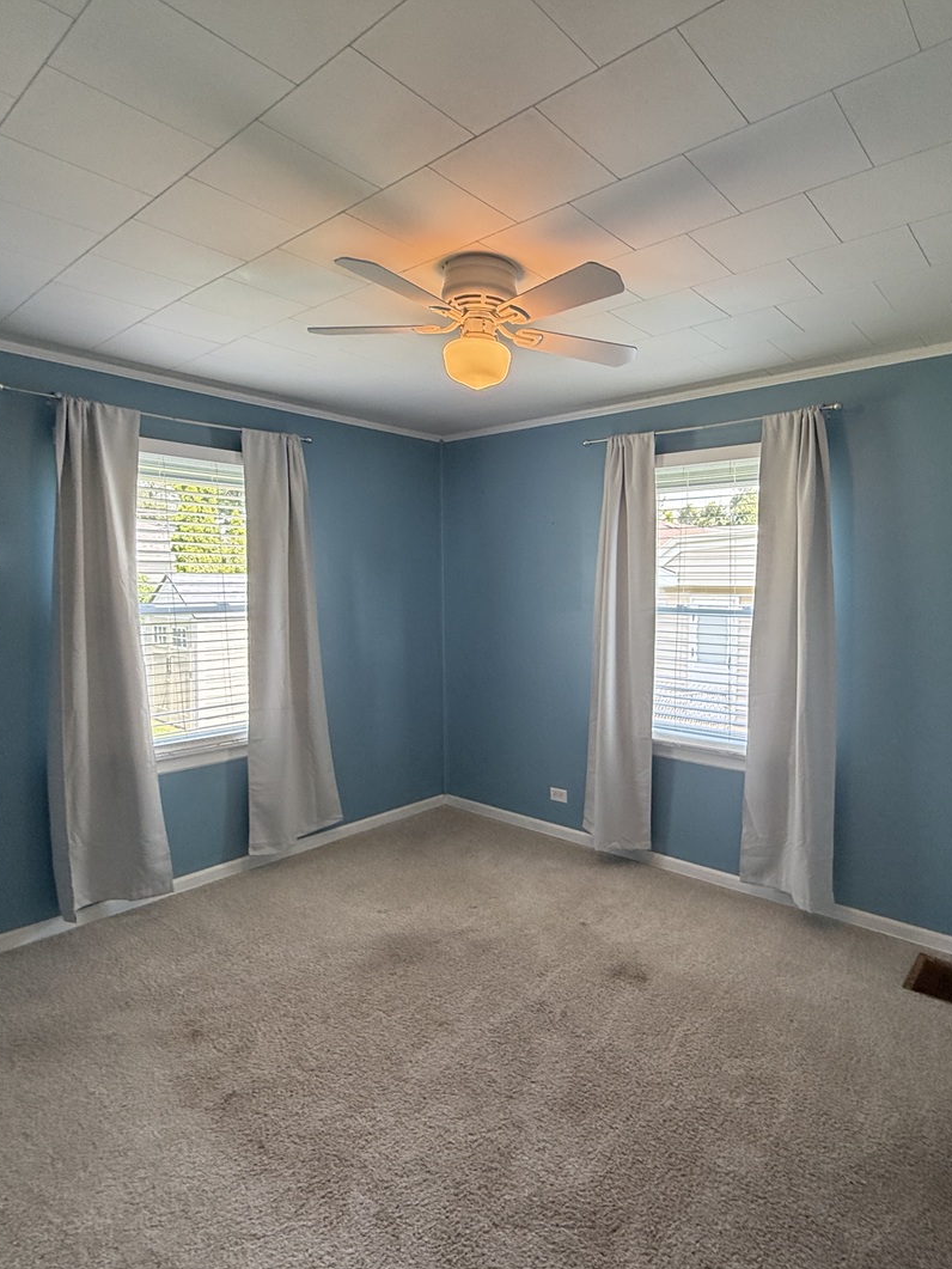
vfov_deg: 84.7
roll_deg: +0.0
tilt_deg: -5.8
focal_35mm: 19
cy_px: 645
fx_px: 697
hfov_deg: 68.2
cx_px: 556
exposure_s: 1/60
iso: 160
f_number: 2.2
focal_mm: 2.22
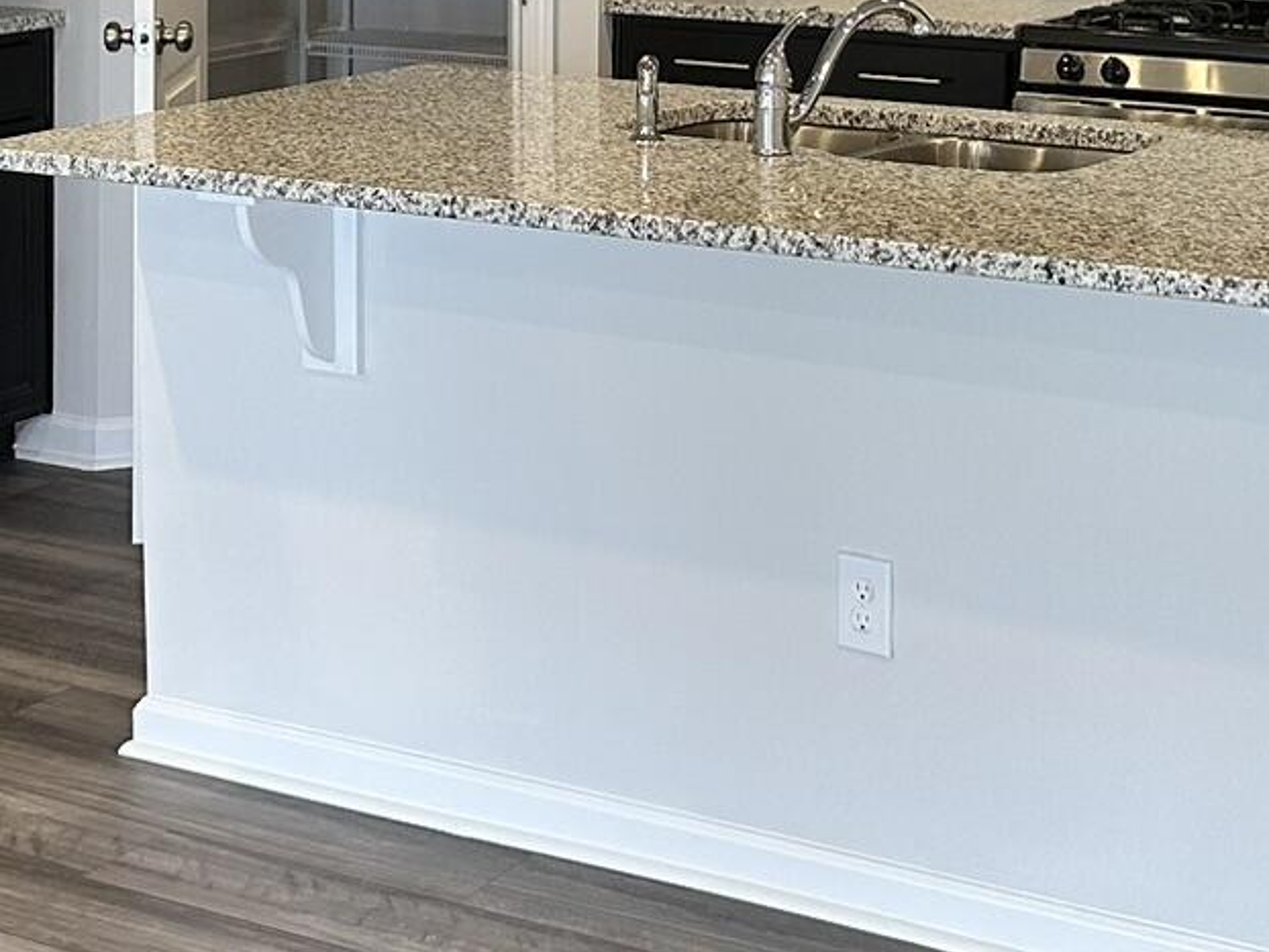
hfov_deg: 24.7
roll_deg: -0.8
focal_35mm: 79
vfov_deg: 18.0
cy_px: -92
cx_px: 620
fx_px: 2897
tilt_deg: -2.6
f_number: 1.78
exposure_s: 1/120
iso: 200
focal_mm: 6.86
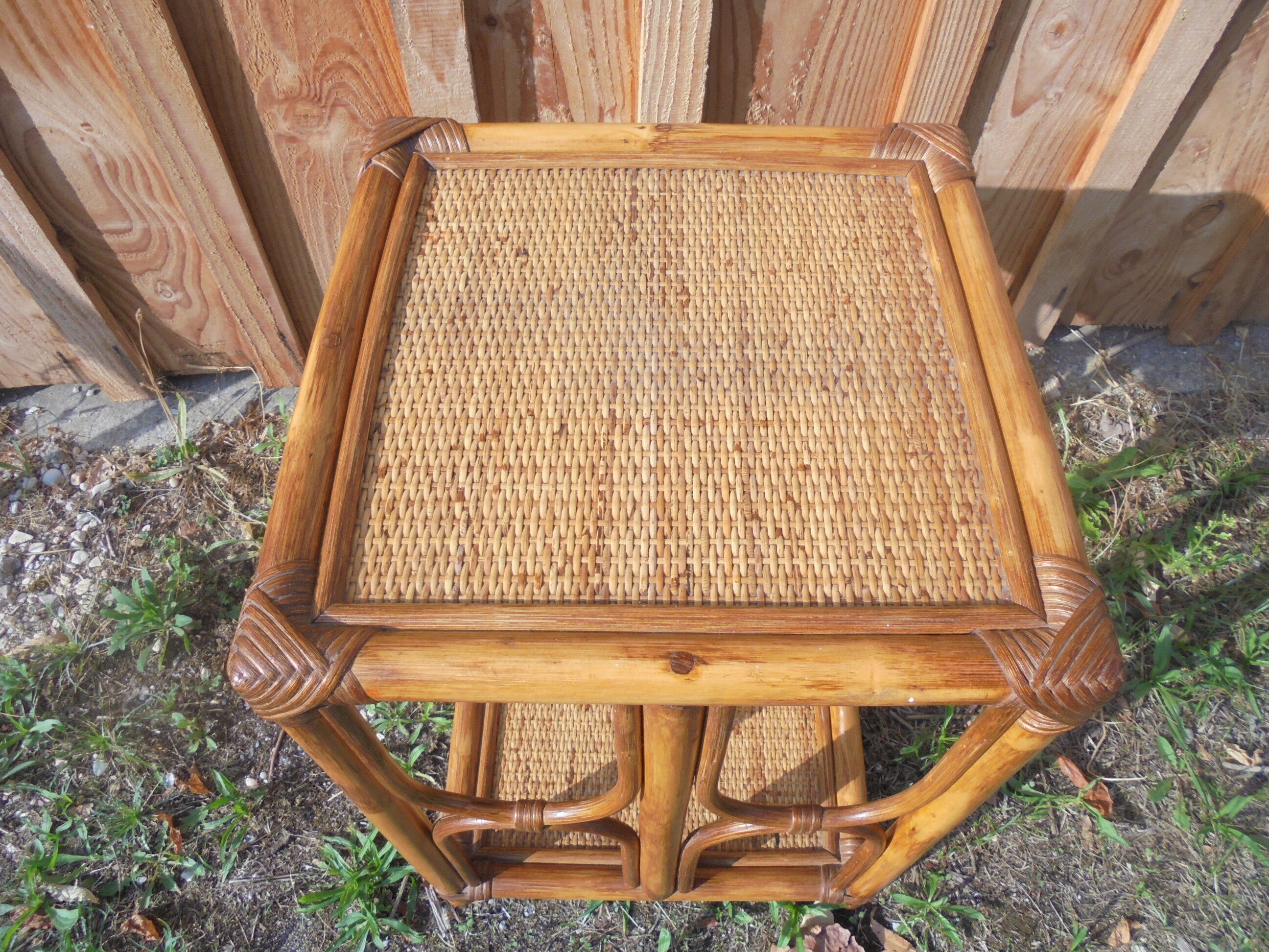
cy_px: 476
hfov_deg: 67.3
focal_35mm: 26
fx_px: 953
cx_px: 634
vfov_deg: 53.1
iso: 100
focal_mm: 4.6
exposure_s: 1/800
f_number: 3.5
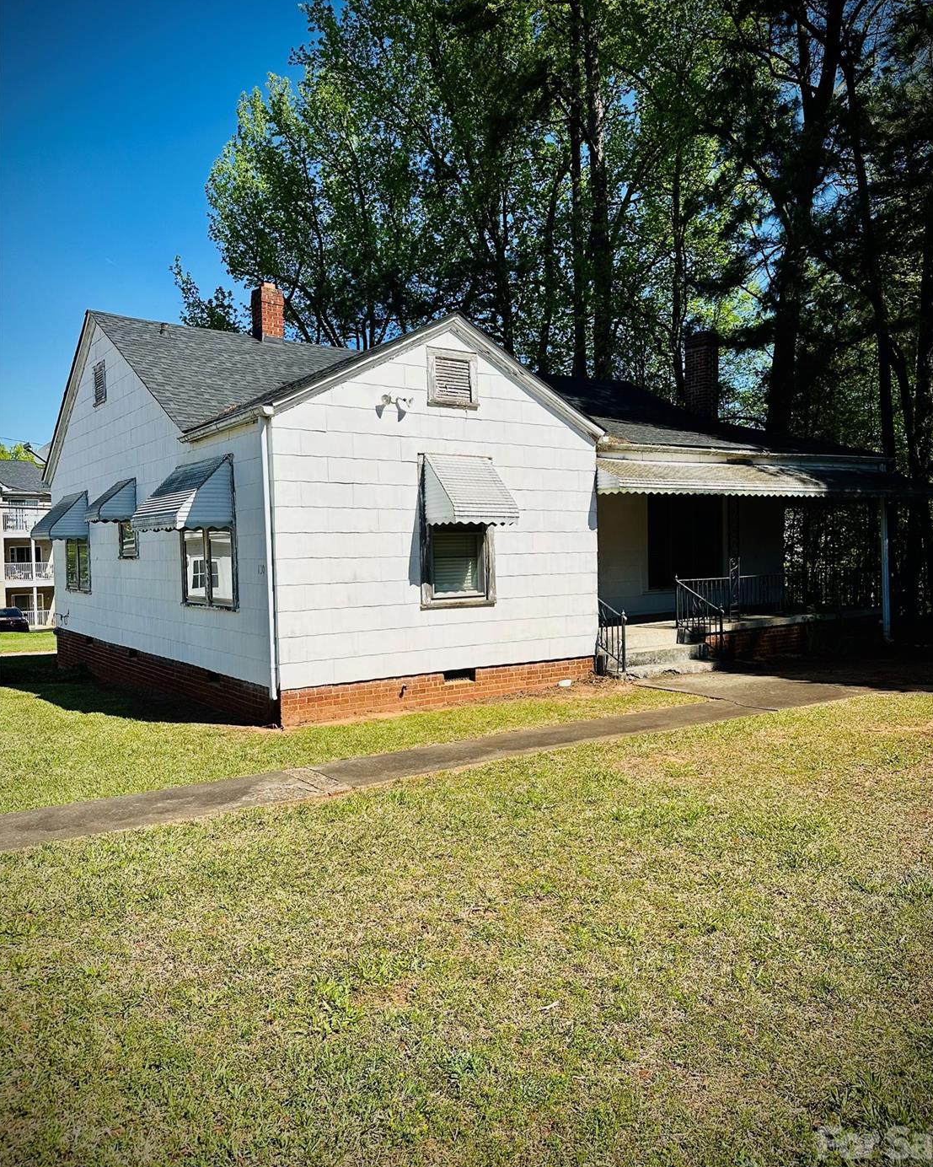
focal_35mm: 26
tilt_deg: -4.4
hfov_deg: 54.9
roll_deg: +0.2
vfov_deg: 66.0
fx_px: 898
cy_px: 572
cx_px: 483
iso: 80
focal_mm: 6.86
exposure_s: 1/4545
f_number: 1.78
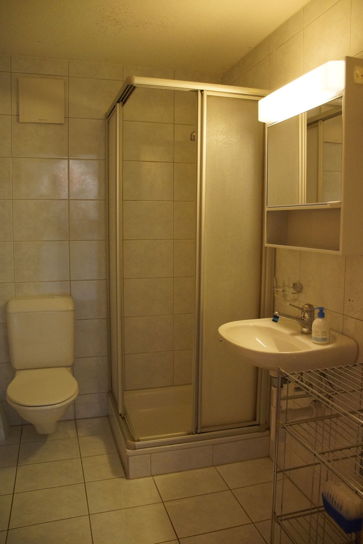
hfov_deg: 47.9
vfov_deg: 67.4
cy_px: 272
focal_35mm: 27
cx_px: 182
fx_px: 408
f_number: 3.5
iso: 1600
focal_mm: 18
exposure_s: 1/160
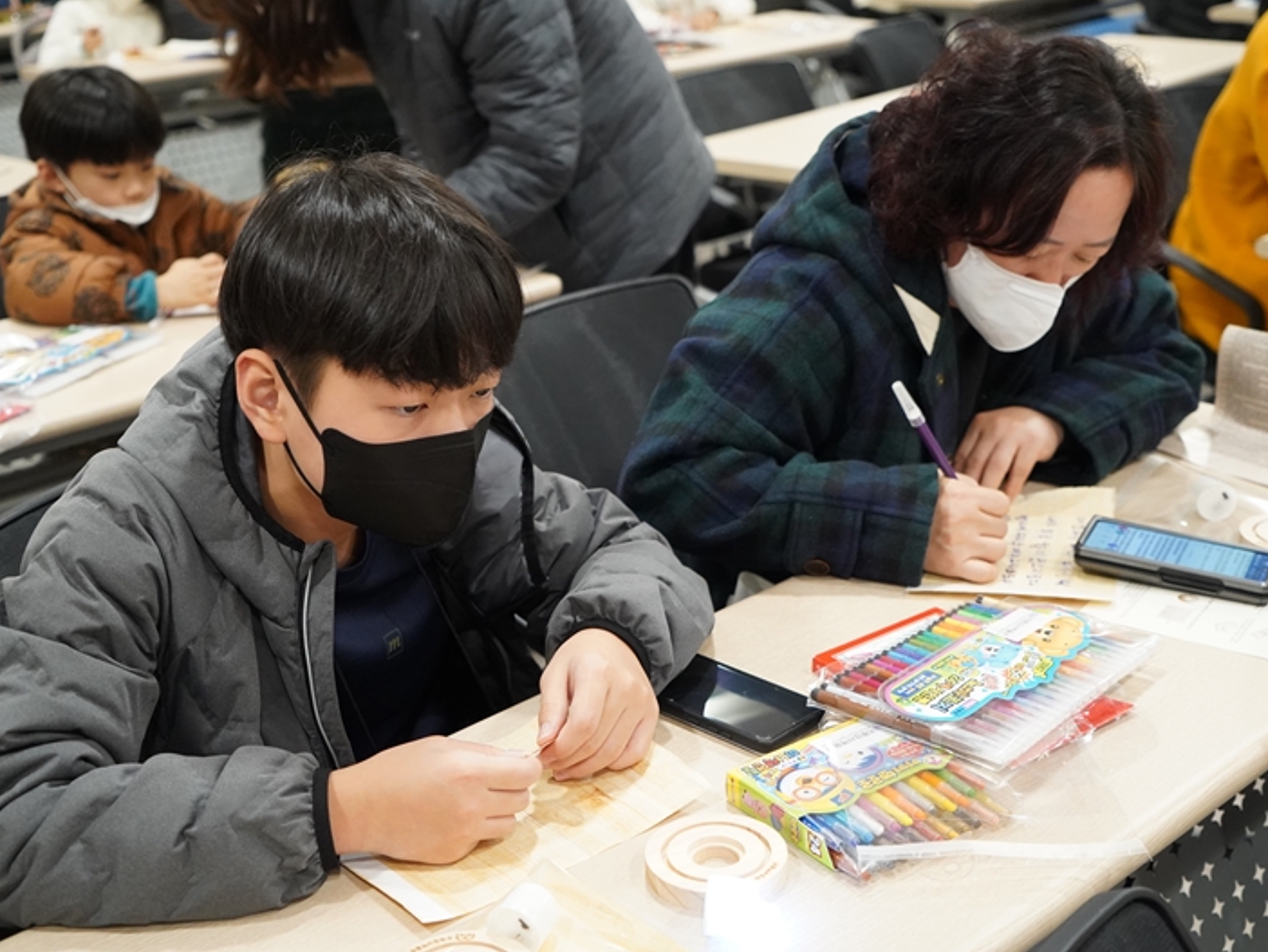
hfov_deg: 41.2
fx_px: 1686
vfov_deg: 31.5
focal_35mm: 46
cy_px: 480
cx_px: 620
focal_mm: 42
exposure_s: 1/160
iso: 6400
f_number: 4
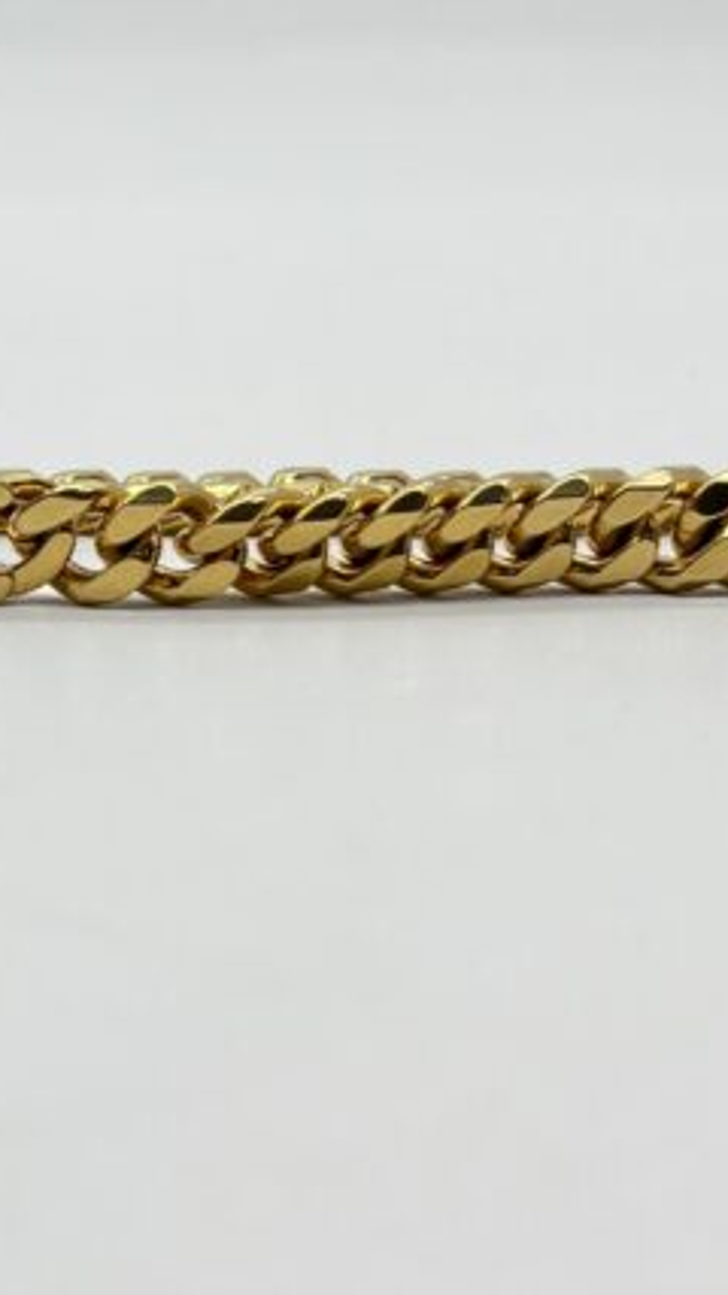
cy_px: 482
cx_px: -18
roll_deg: -0.1
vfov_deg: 30.9
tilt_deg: -10.6
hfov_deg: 17.3
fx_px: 2335
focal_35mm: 68
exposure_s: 1/255
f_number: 1.5
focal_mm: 5.7
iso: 40
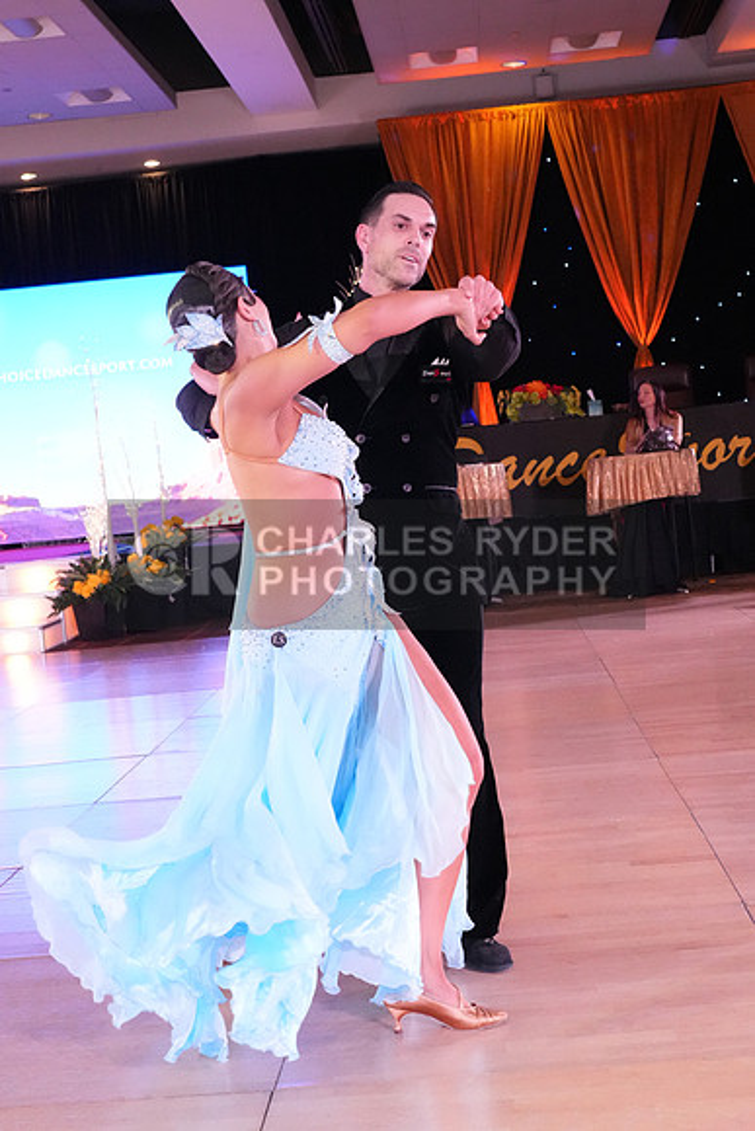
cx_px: 378
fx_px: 1635
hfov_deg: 26.0
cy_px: 566
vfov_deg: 38.2
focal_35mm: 52
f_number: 7.1
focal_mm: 35
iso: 8000
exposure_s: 1/320
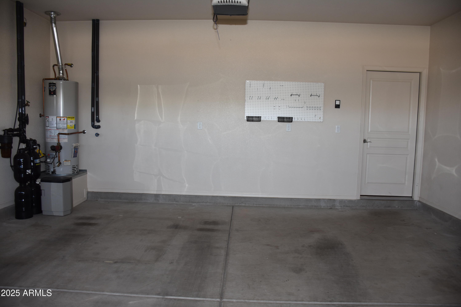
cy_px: 154
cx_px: 230
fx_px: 346
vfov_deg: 47.9
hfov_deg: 67.4
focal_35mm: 27
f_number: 4
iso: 360
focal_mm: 18
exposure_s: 1/60
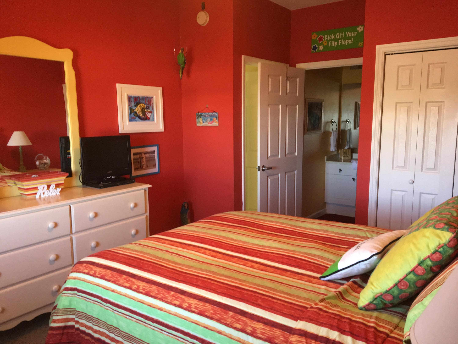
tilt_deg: -8.2
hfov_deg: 61.7
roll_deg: +1.0
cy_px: 172
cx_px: 229
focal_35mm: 29
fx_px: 384
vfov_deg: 48.2
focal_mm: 4.15
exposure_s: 1/30
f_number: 2.2
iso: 200
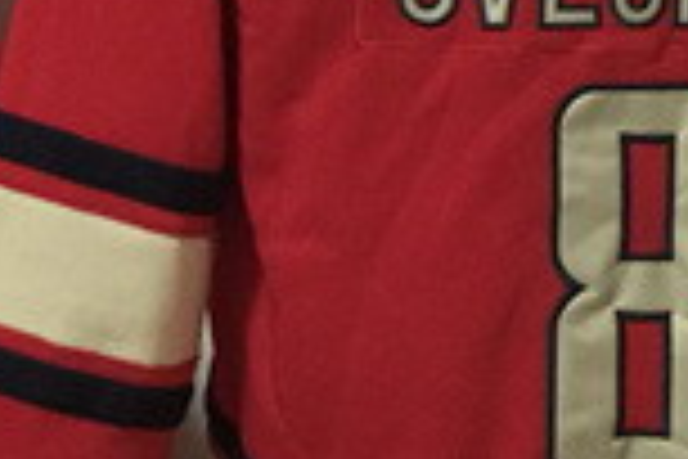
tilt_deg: -2.4
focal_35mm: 128
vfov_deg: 10.6
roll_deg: -1.9
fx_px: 2446
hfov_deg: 15.7
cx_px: -9
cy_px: -52
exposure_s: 1/8
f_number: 2.2
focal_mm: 4.15
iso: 125
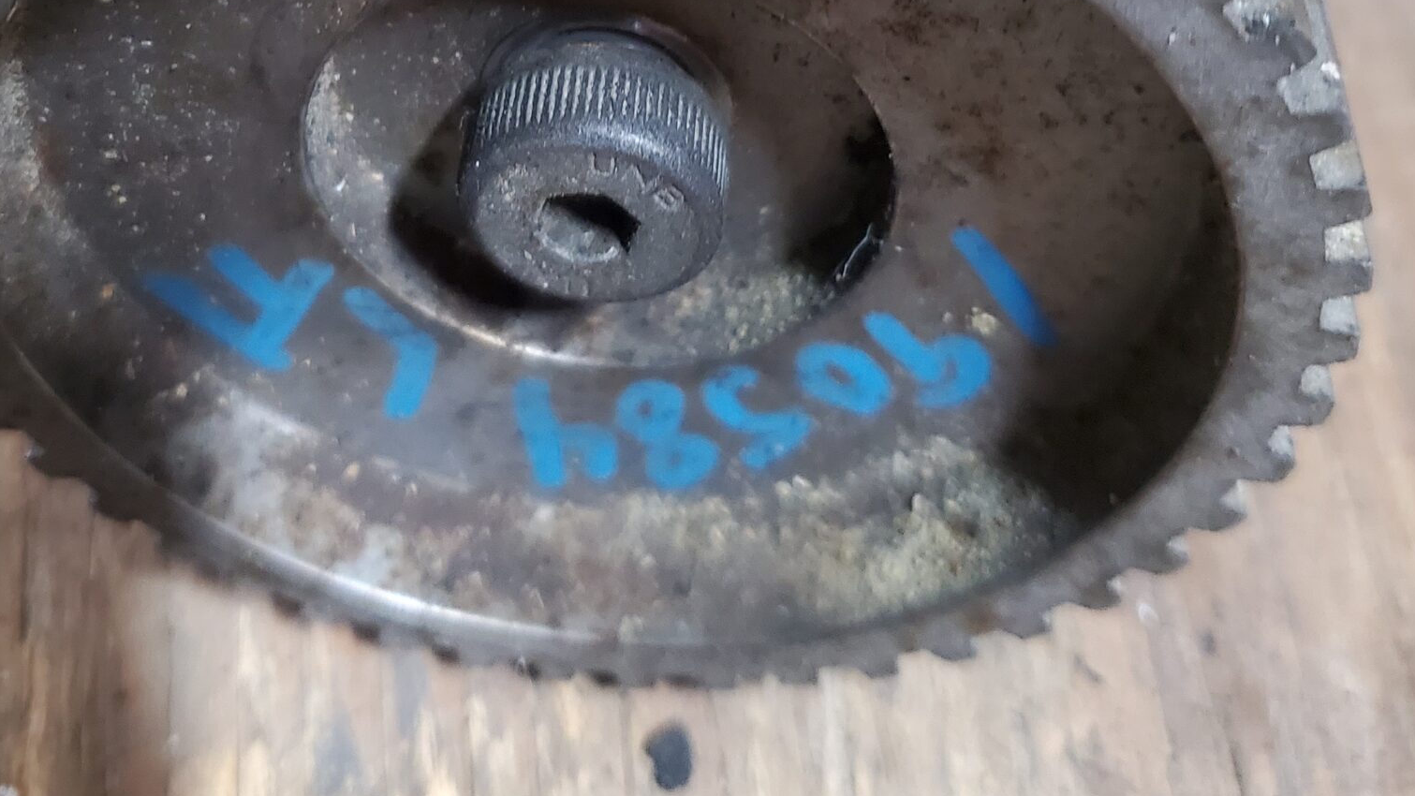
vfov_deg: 23.7
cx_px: 537
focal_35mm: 48
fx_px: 1801
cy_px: -25
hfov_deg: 42.6
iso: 640
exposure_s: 1/40
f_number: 1.5
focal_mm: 4.3
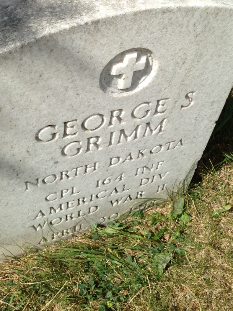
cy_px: 105
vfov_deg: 36.5
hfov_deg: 28.0
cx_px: 106
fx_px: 467
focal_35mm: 52
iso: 50
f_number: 2.4
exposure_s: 1/1869
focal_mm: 4.13
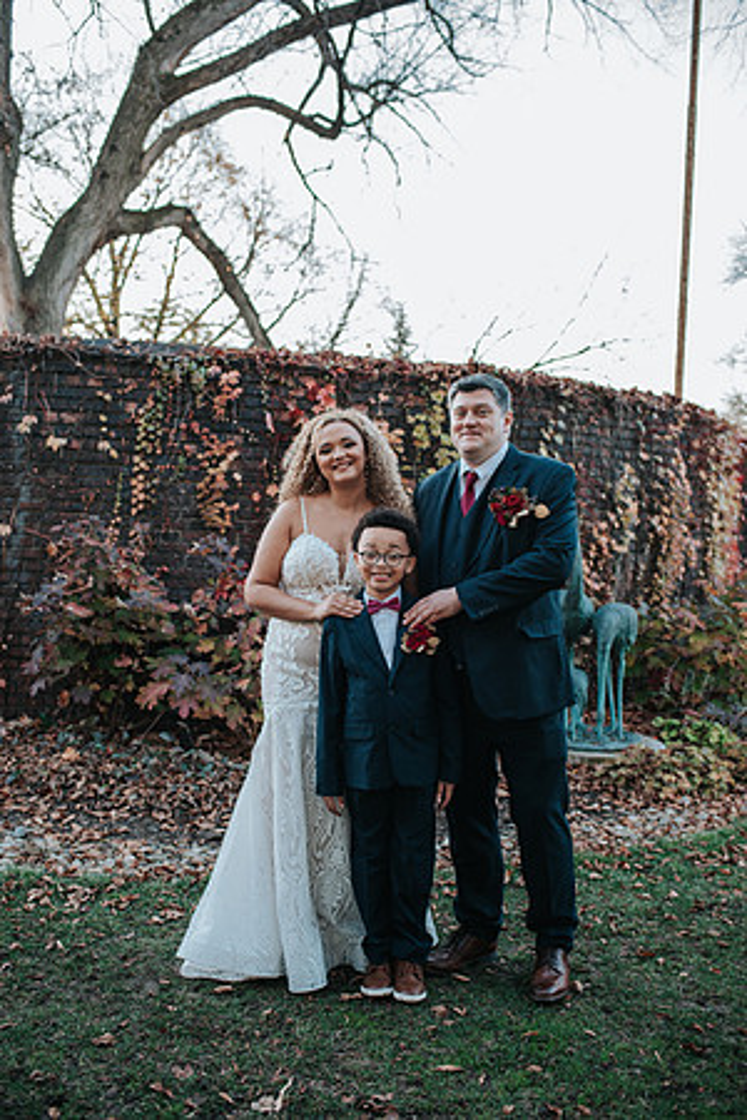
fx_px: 1089
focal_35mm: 35
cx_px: 374
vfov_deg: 54.4
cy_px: 560
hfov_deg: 37.9
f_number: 2.8
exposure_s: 1/320
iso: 800
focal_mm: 35
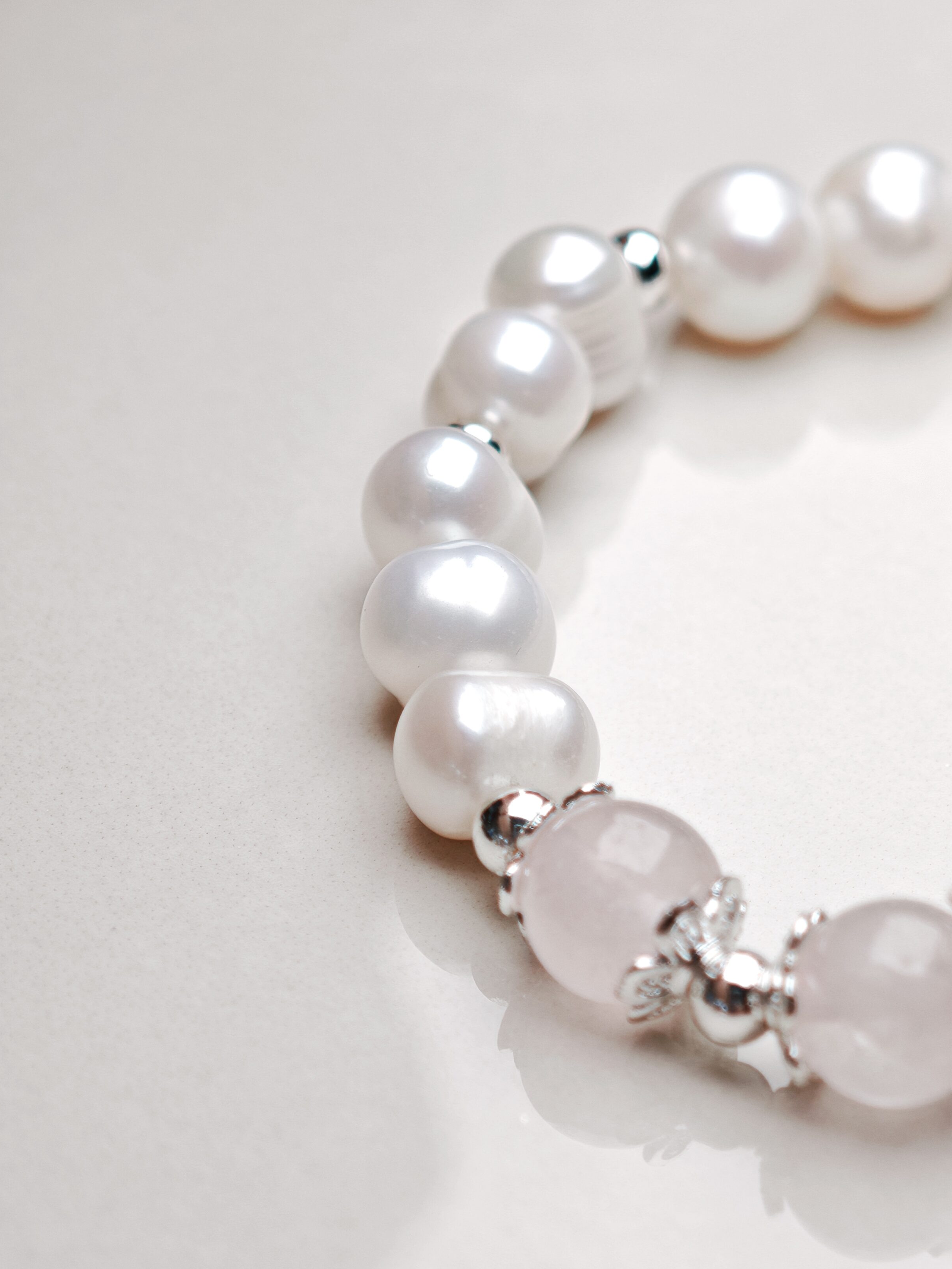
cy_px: 652
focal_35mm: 106
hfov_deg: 14.0
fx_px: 3887
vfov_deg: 18.5
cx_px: 468
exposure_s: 1/624
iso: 50
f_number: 1.8
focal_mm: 11.5
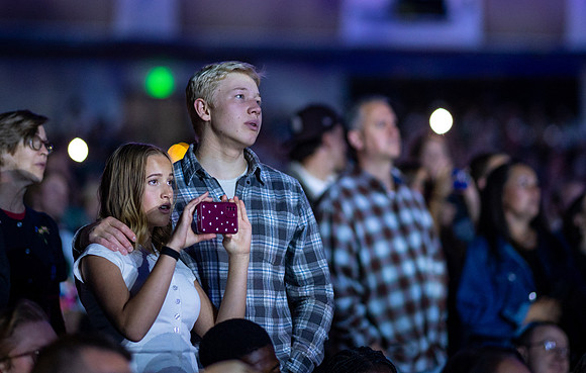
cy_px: 111
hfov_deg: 12.8
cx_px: 318
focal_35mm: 162
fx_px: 2608
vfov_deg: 8.2
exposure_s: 1/125
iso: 1600
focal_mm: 105
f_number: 1.4
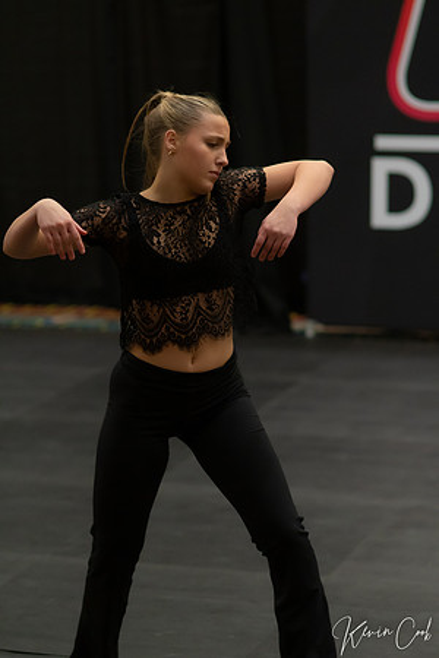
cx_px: 220
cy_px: 329
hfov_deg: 10.8
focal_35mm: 127
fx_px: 2323
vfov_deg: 16.1
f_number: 2
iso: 1250
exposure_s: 1/640
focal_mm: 85
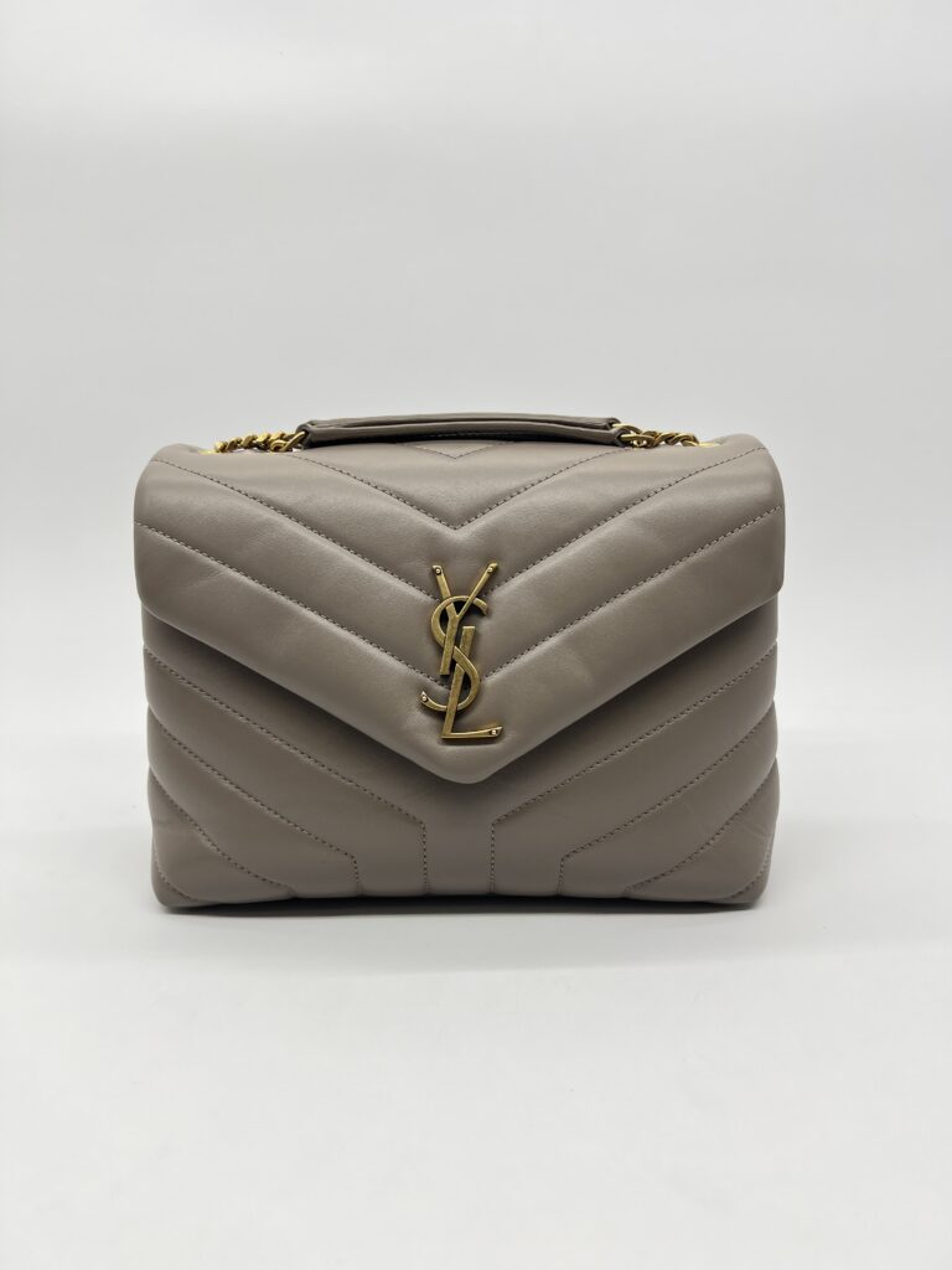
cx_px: 476
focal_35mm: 26
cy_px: 635
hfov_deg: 53.1
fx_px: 953
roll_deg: +0.6
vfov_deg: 67.3
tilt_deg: -12.6
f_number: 1.5
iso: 40
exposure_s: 1/177
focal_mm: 5.7
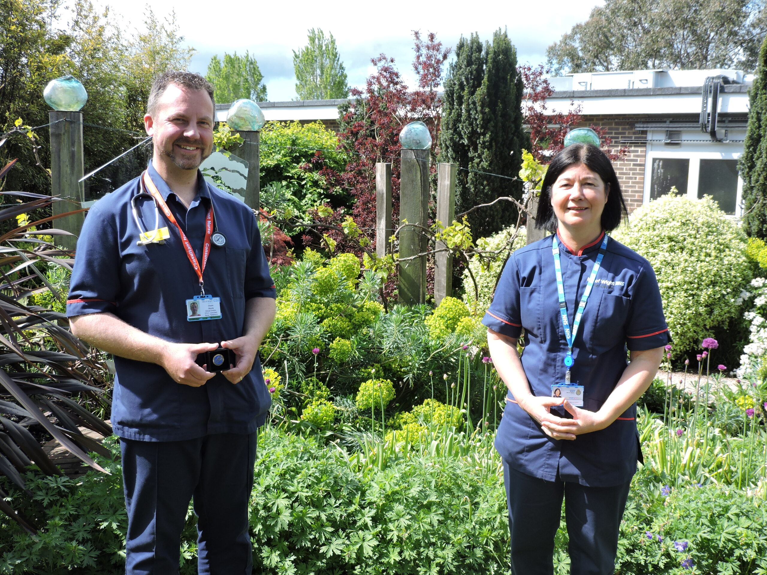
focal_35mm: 35
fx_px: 776
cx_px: 384
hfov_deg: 52.6
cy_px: 288
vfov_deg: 40.7
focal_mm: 6.2
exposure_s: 1/400
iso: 100
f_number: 3.3
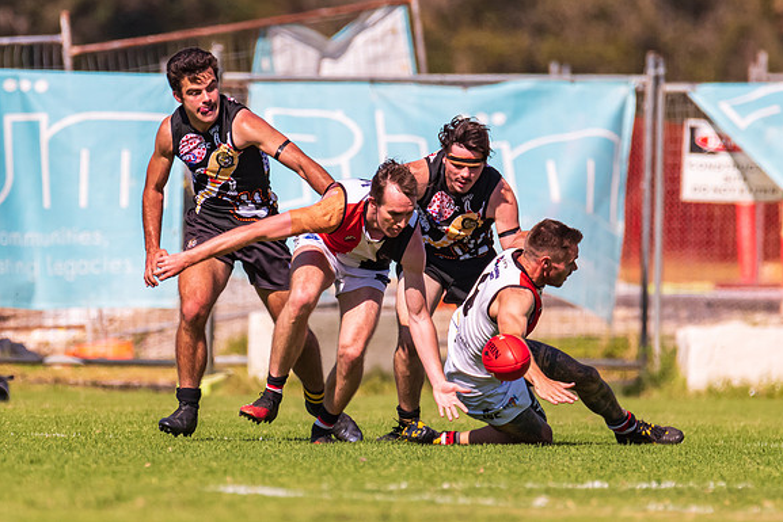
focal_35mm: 1197
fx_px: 26040
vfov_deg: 1.1
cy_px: 291
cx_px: 321
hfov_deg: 1.7
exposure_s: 1/4000
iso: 800
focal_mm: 600
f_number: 6.3
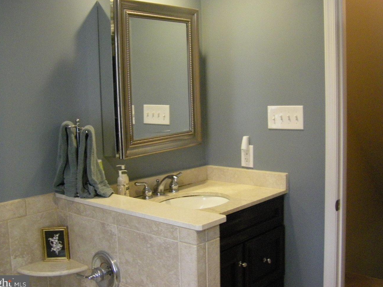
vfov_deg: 34.3
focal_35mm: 42
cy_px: 134
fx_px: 465
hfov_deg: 44.8
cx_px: 190
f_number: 3.5
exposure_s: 1/50
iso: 500
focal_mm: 6.3
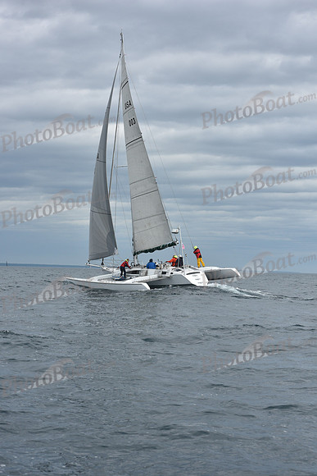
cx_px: 158
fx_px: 924
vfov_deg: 28.8
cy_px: 238
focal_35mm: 70
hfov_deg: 19.5
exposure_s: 1/800
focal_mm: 70
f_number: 10
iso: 250
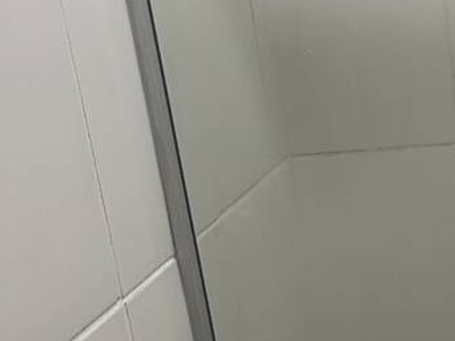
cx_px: 773
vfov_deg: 24.8
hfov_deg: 22.6
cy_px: 148
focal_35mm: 59
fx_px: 775
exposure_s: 1/120
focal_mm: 2.22
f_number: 2.2
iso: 125
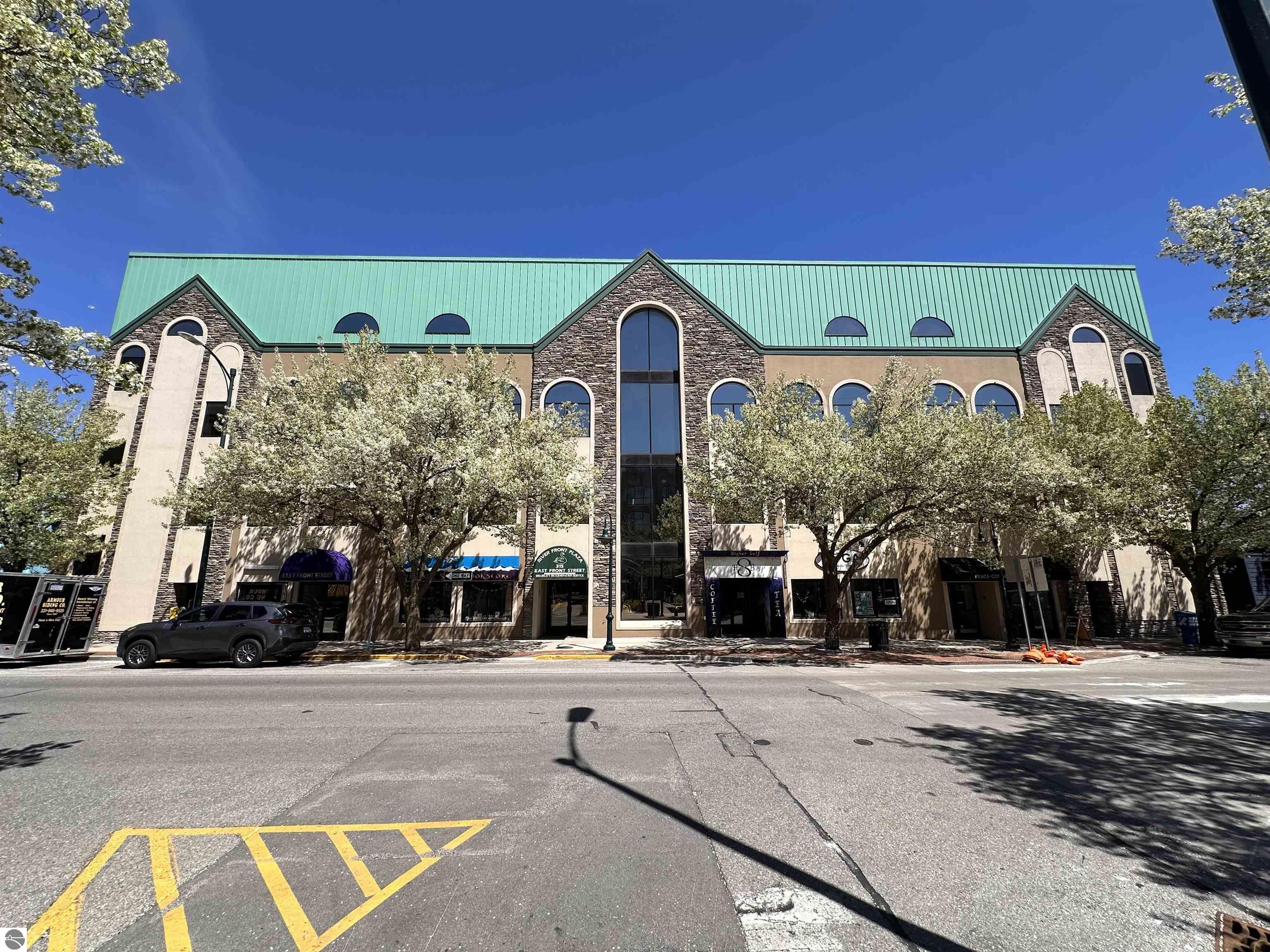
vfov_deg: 85.7
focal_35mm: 14
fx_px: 514
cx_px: 635
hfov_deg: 102.1
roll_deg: +0.4
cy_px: 476
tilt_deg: +13.2
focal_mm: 2.22
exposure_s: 1/1770
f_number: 2.2
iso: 40
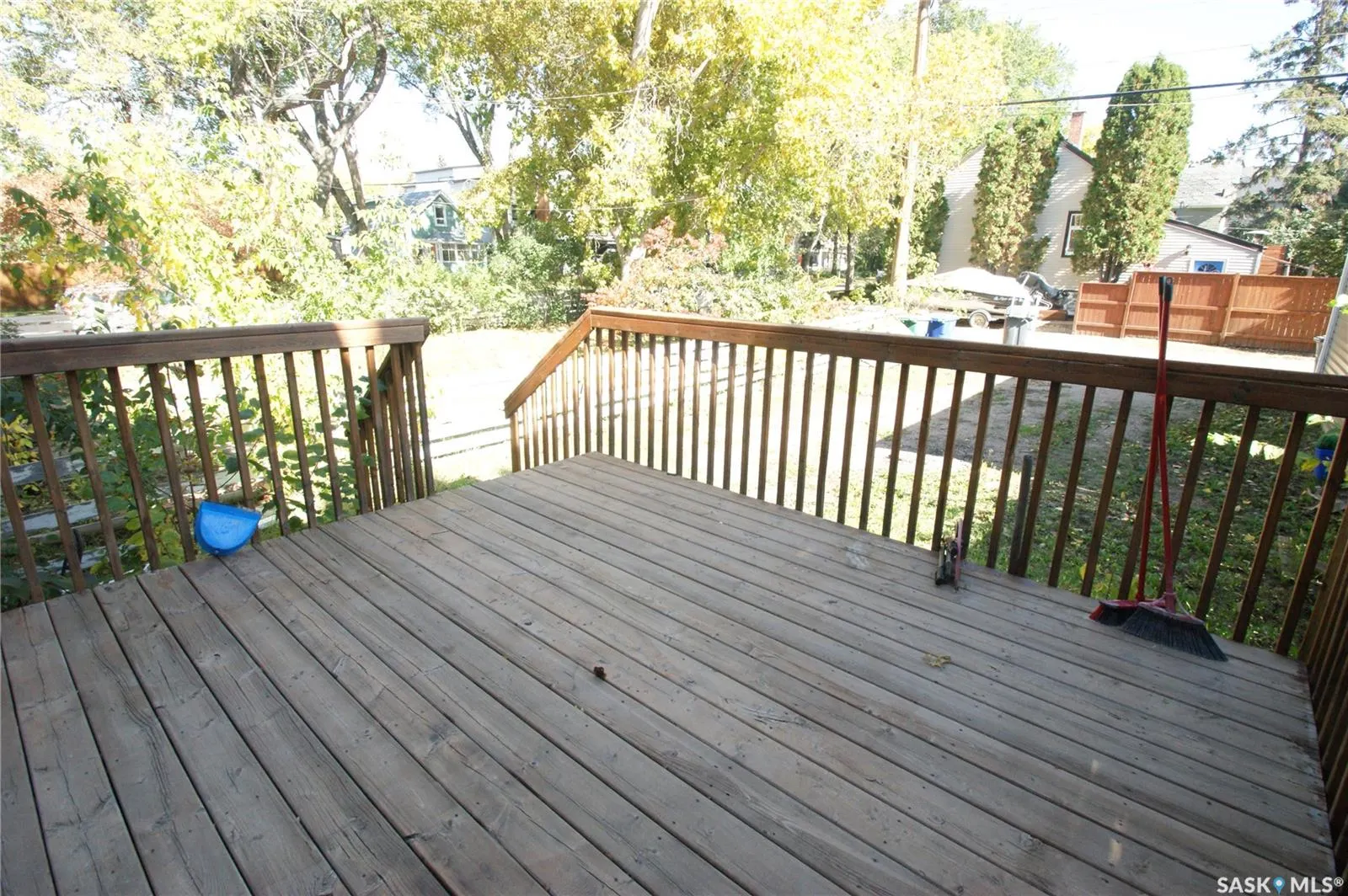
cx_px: 674
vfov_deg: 72.0
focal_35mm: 16
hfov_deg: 95.0
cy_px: 448
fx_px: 617
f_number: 6.3
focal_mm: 11
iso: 800
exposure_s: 1/250
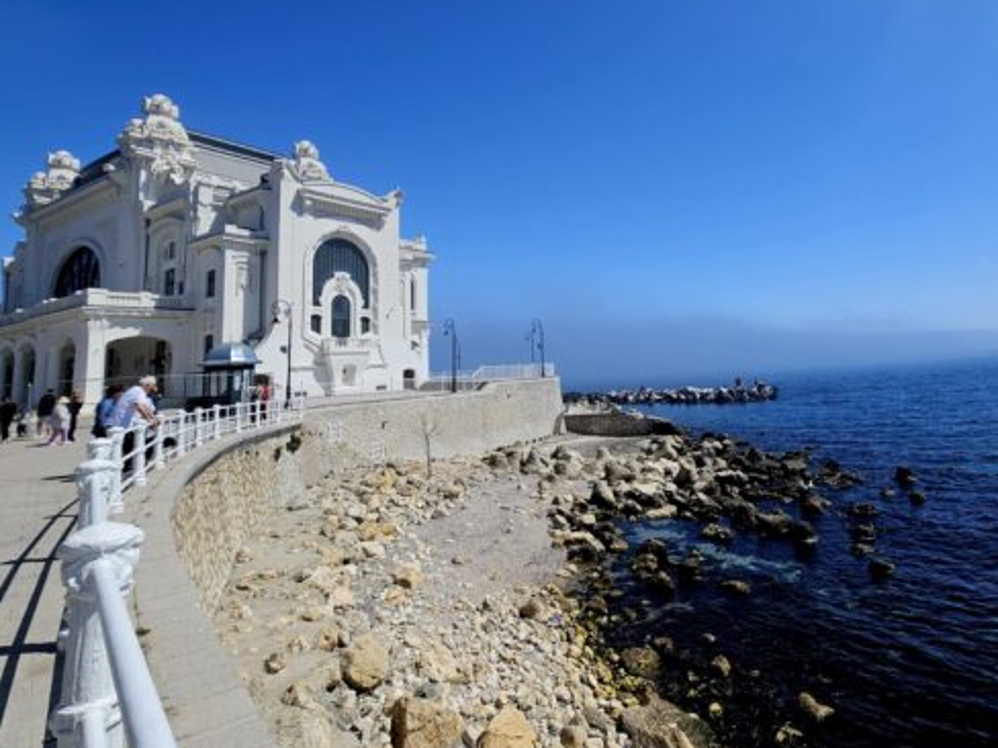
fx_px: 461
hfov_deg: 93.1
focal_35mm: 16
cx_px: 605
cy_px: 388
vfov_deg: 78.1
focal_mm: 2.2
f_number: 2.2
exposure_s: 1/5000
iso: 50
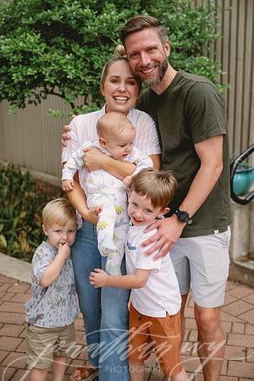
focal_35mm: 45
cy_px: 190
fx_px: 476
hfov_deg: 29.9
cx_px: 127
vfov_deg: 43.6
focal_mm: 45
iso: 320
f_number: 2.8
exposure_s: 1/250
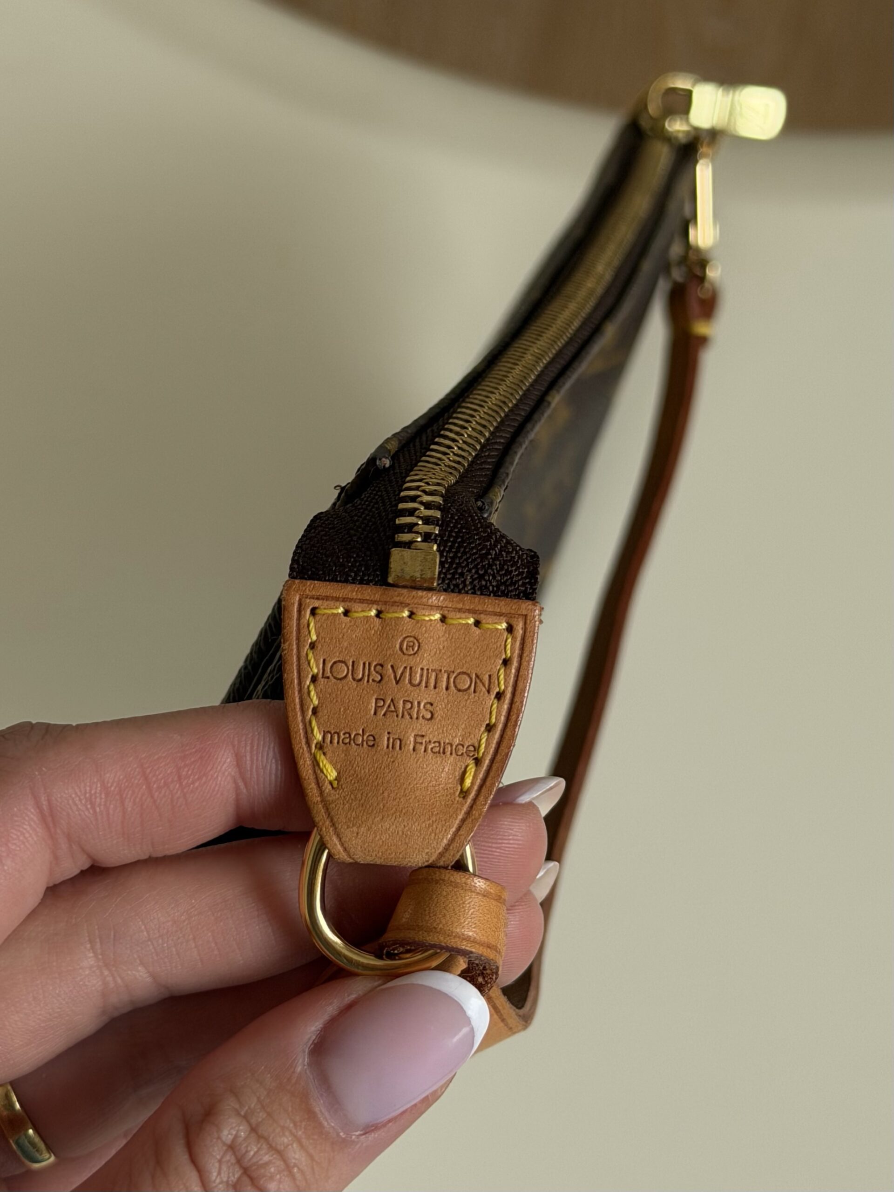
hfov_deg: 30.3
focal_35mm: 48
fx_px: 1653
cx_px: 447
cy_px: 596
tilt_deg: -76.3
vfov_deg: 39.7
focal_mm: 6.76
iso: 64
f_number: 1.78
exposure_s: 1/221
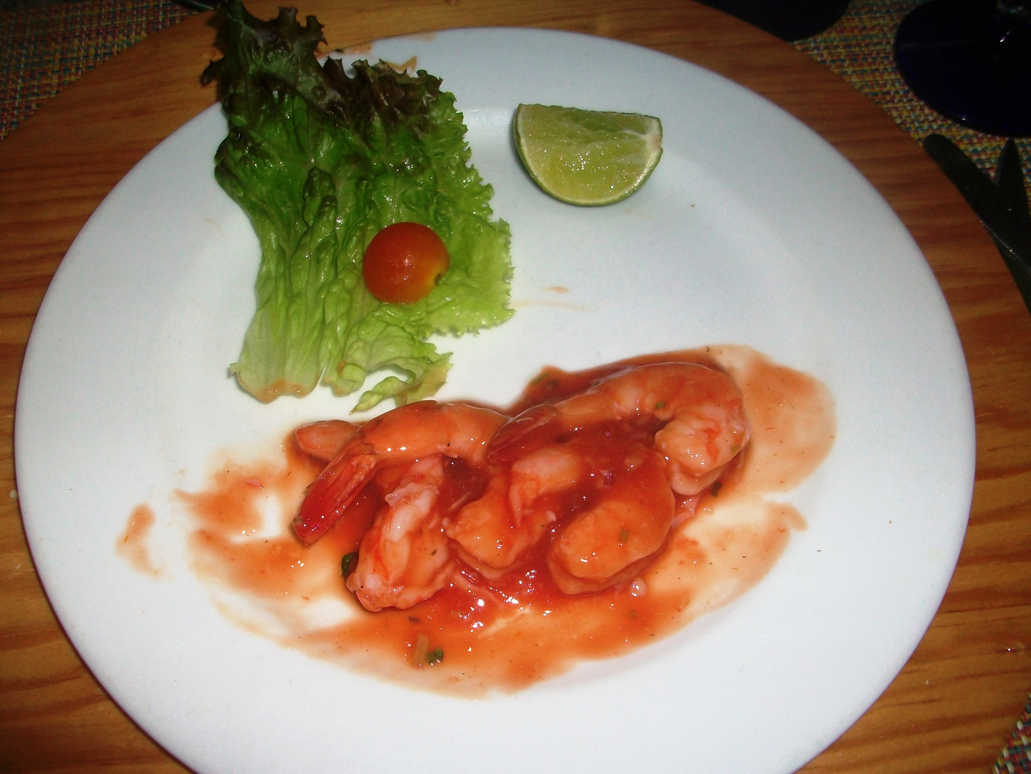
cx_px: 516
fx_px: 1013
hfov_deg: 54.0
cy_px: 387
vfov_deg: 41.8
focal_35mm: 34
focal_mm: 5.7
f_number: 2.8
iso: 120
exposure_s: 1/60
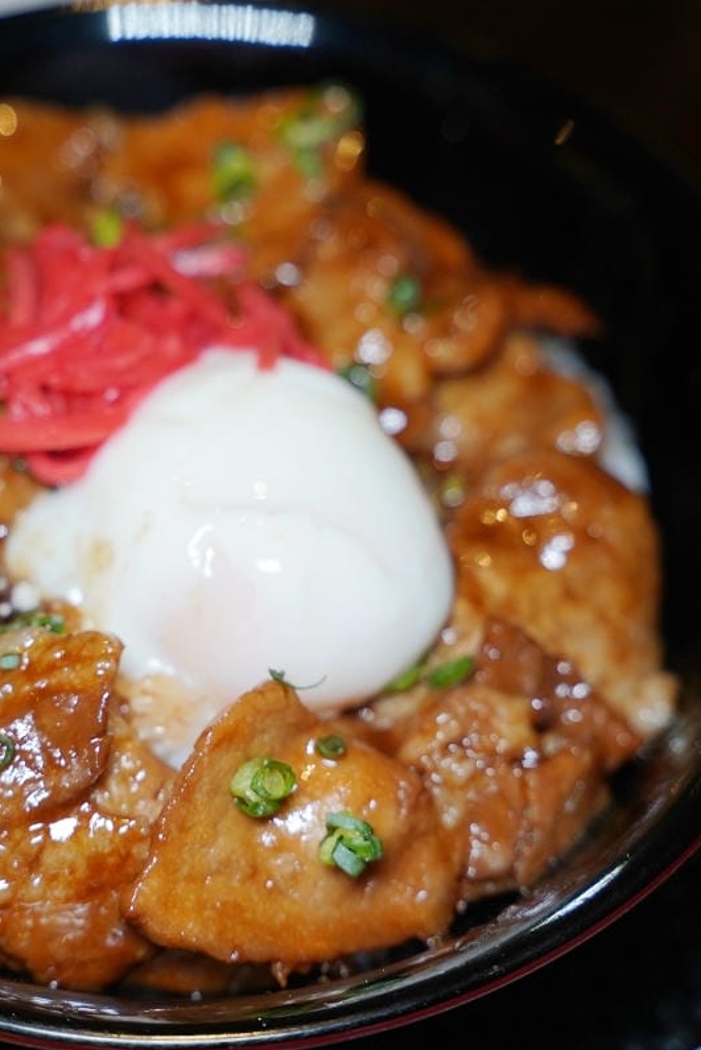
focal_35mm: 113
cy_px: 525
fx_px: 3299
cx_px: 247
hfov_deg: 12.1
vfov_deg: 18.1
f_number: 4
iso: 400
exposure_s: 1/80
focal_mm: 75
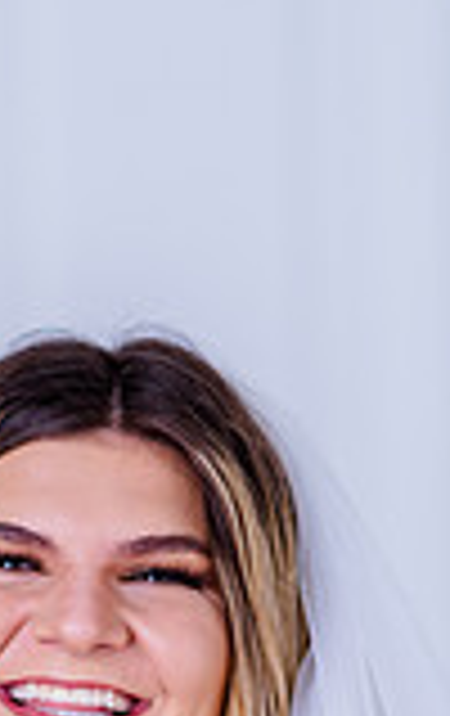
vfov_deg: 6.9
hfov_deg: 4.4
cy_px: 950
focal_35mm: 302
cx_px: -4
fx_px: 5899
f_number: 2
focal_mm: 105
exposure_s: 1/320
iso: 125
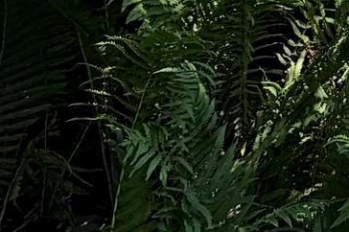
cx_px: 724
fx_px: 794
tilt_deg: -7.3
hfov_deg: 17.1
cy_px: -273
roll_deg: +1.7
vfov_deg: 13.5
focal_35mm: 82
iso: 50
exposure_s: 1/502
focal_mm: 2.22
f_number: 2.2
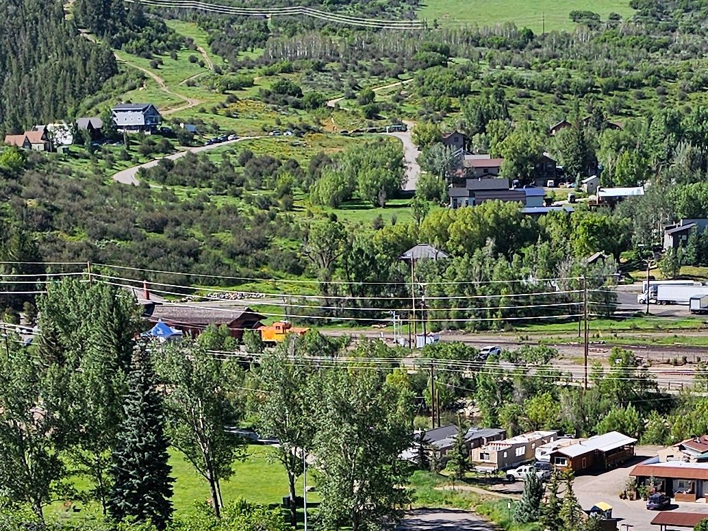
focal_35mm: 89
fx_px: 1820
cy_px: 909
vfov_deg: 14.8
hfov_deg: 22.0
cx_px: 444
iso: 10
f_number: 1.7
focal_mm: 6.3
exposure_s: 1/681
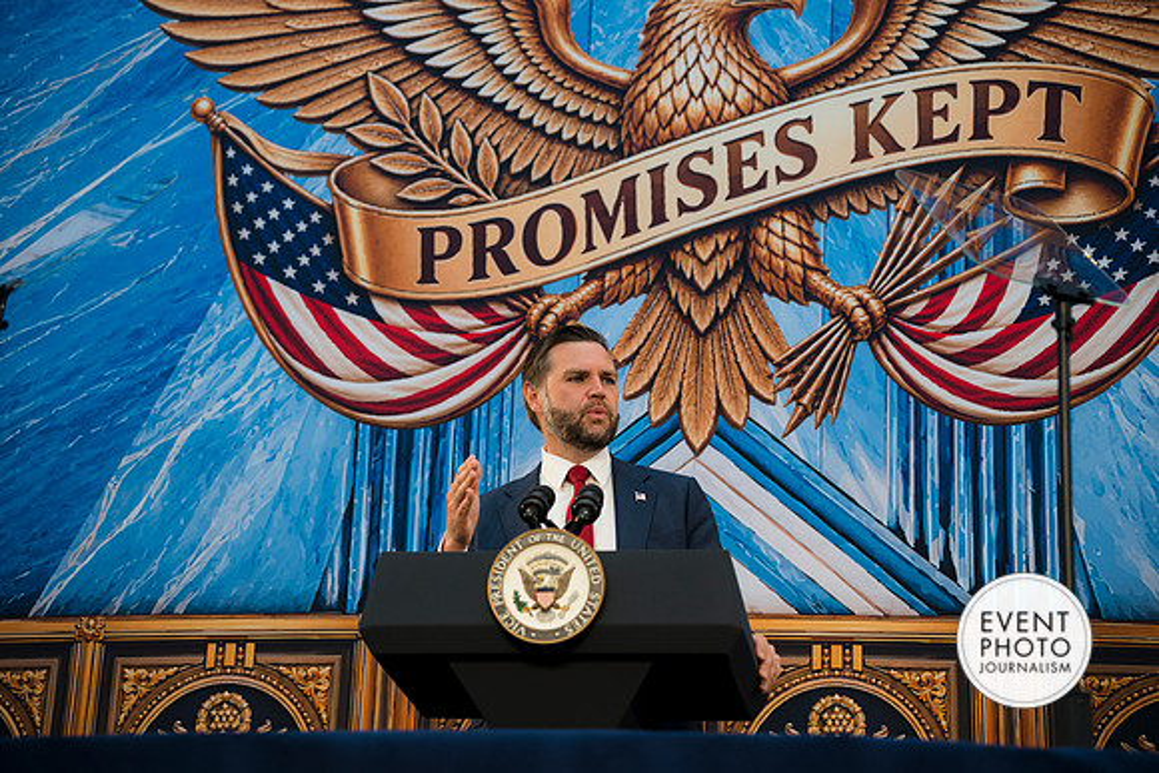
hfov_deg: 23.9
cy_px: 386
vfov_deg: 16.1
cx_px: 580
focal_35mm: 85
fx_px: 2737
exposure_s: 1/200
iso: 200
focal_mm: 85
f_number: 2.8
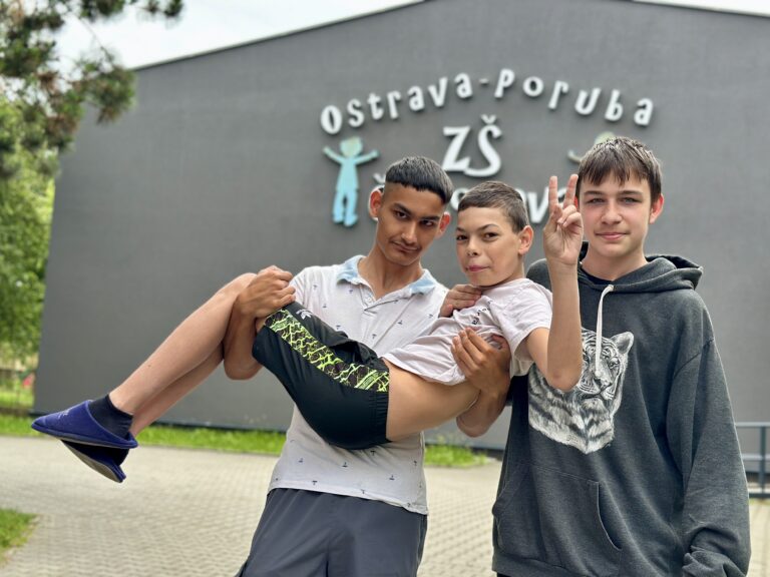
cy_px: 288
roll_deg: -3.9
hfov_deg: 39.7
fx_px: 1068
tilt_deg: +5.7
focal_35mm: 48
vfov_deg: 30.3
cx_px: 385
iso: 80
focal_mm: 6.86
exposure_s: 1/699
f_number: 1.78
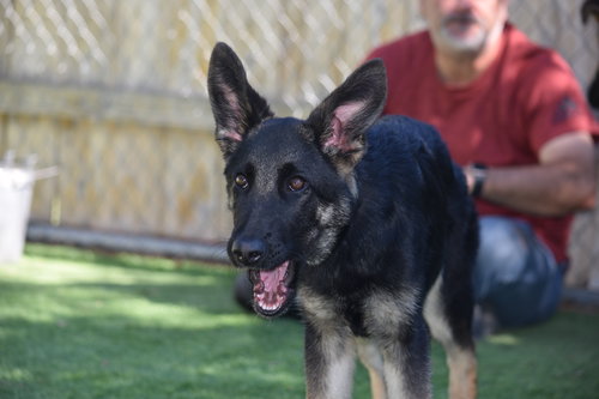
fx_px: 2295
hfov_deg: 14.9
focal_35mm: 138
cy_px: 200
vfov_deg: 9.9
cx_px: 300
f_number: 4.5
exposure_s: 1/250
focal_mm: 92
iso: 180
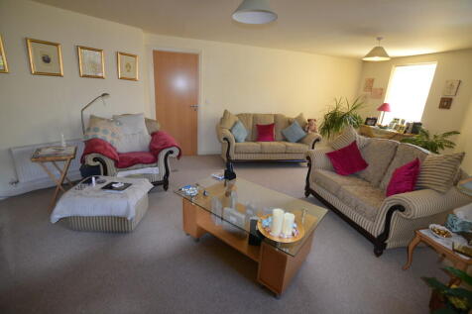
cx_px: 236
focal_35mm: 15
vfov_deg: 77.3
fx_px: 197
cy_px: 157
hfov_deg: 100.4
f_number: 3.5
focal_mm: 10
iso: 400
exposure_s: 1/60
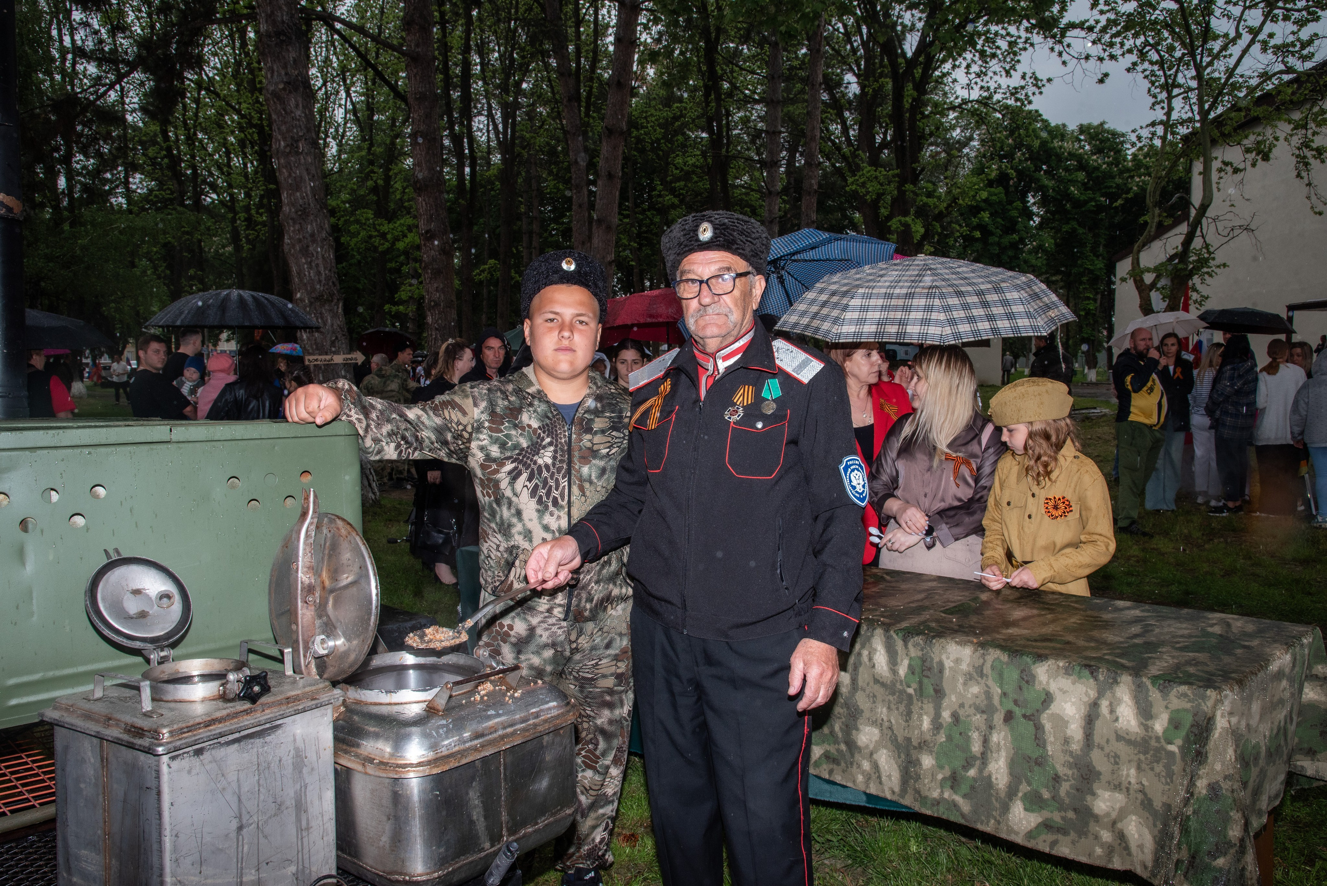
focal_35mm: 28
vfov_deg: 46.4
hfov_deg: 65.5
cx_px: 664
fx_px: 1032
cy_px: 443
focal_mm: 28
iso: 500
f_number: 13
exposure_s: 1/160
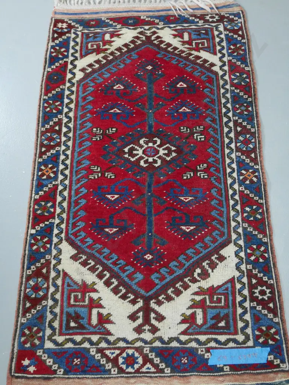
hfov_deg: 34.4
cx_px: 144
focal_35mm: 42
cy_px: 192
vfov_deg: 44.8
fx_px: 467
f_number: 5
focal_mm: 21
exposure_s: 1/100
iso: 3200
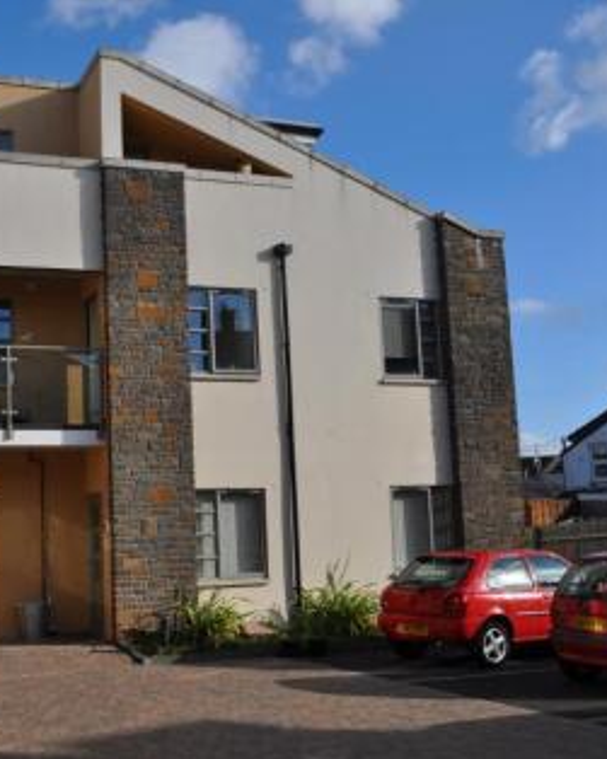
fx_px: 1056
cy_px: 381
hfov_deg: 31.5
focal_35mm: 47
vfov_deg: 39.6
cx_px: 152
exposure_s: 1/400
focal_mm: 22
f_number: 10
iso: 200
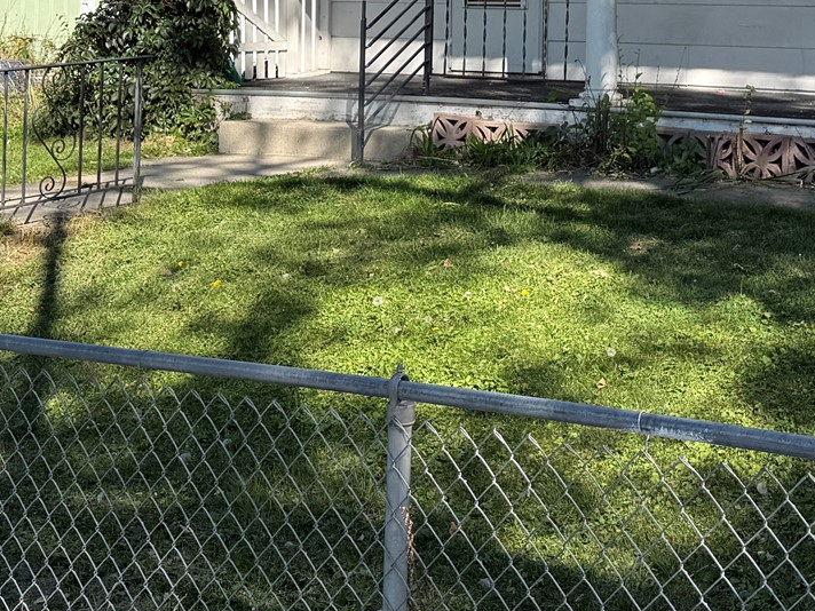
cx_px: 547
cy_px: -19
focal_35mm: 69
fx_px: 1625
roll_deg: -0.1
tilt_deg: -0.6
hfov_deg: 28.0
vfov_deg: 20.5
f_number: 1.78
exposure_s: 1/2611
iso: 80
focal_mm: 6.76
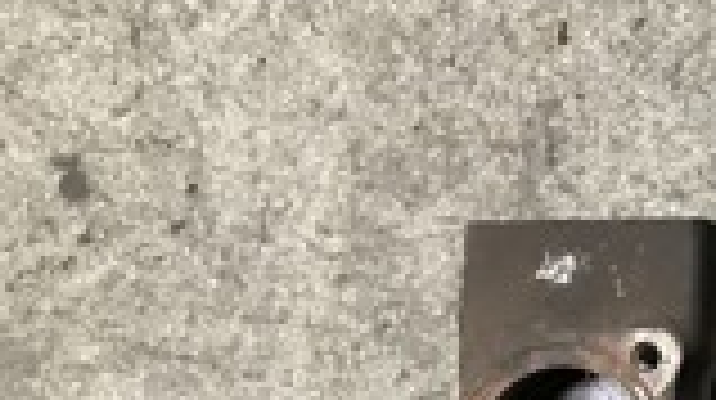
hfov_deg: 14.9
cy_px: 407
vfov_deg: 9.7
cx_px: 1333
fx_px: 2332
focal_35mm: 123
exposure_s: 1/17
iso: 80
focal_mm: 3.99
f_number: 1.8
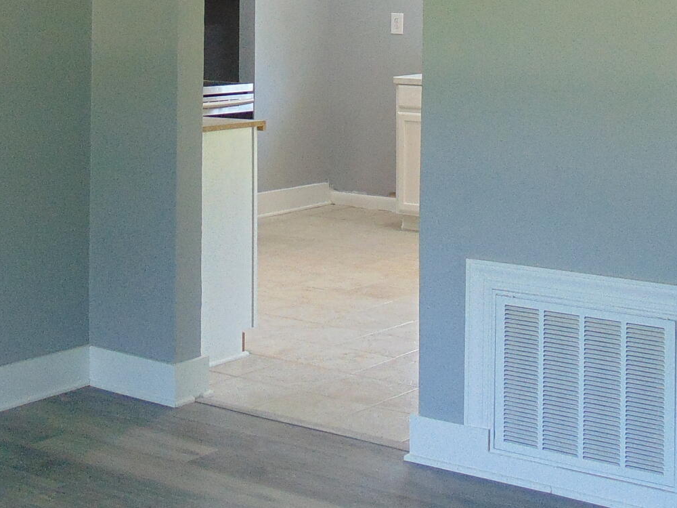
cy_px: -2
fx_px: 1467
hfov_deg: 25.9
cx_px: 244
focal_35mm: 75
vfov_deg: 19.1
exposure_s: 1/30
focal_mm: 4.5
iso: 100
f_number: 3
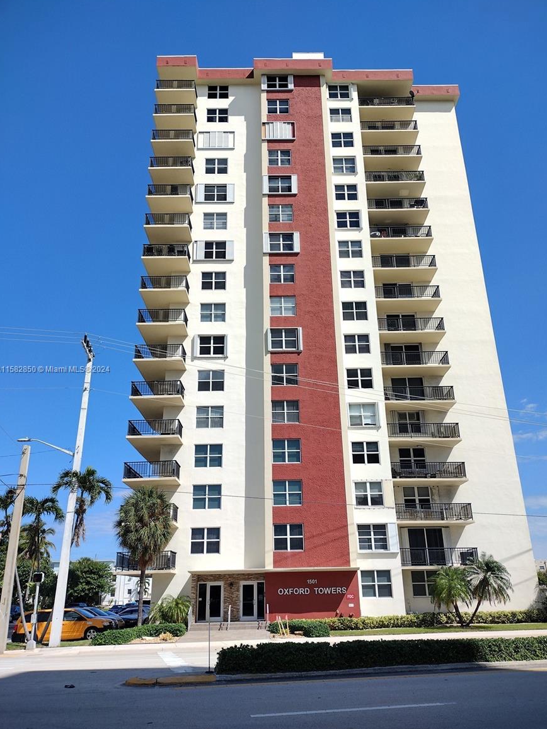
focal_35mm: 28
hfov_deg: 49.8
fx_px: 590
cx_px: 278
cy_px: 370
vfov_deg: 63.4
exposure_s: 1/1967
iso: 100
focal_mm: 4.71
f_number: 1.7
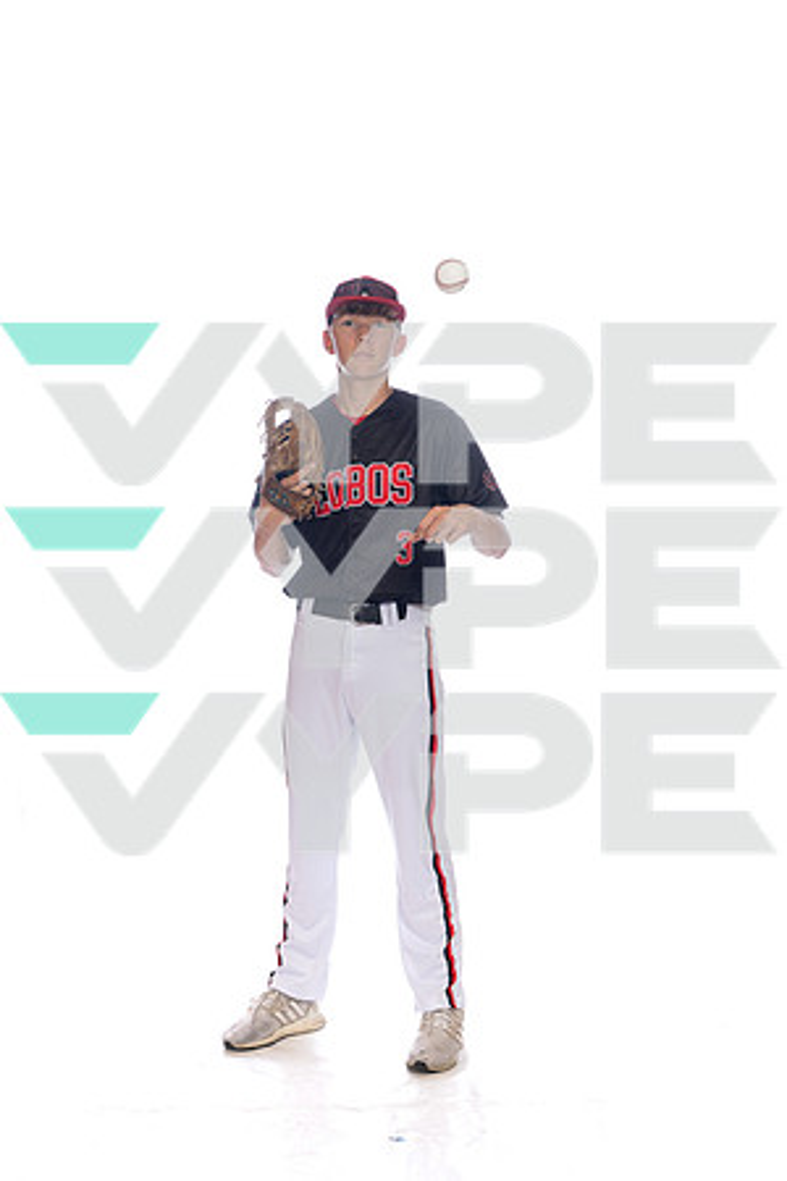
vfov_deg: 30.1
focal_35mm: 67
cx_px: 394
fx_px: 2197
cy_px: 590
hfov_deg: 20.3
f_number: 7.1
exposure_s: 1/250
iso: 800
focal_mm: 67
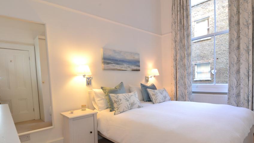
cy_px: 89
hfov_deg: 86.6
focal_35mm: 20
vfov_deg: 55.2
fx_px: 135
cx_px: 130
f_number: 10
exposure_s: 1/2.5
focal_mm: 12
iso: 400
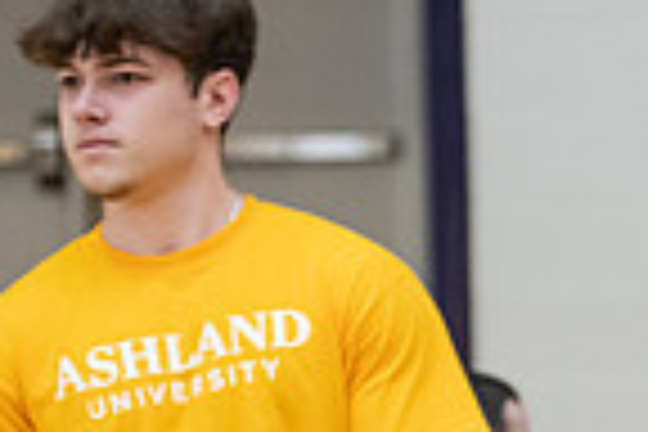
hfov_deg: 5.6
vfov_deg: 3.8
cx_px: 1238
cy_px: 452
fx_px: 6515
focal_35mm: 362
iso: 2500
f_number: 3.2
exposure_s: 1/200
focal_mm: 90
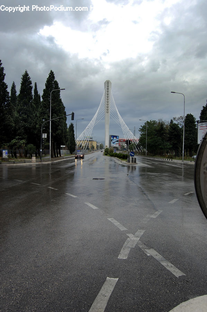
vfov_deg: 67.4
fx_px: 233
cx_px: 104
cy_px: 156
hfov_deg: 47.8
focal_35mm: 27
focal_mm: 18
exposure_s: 1/200
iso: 200
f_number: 7.1
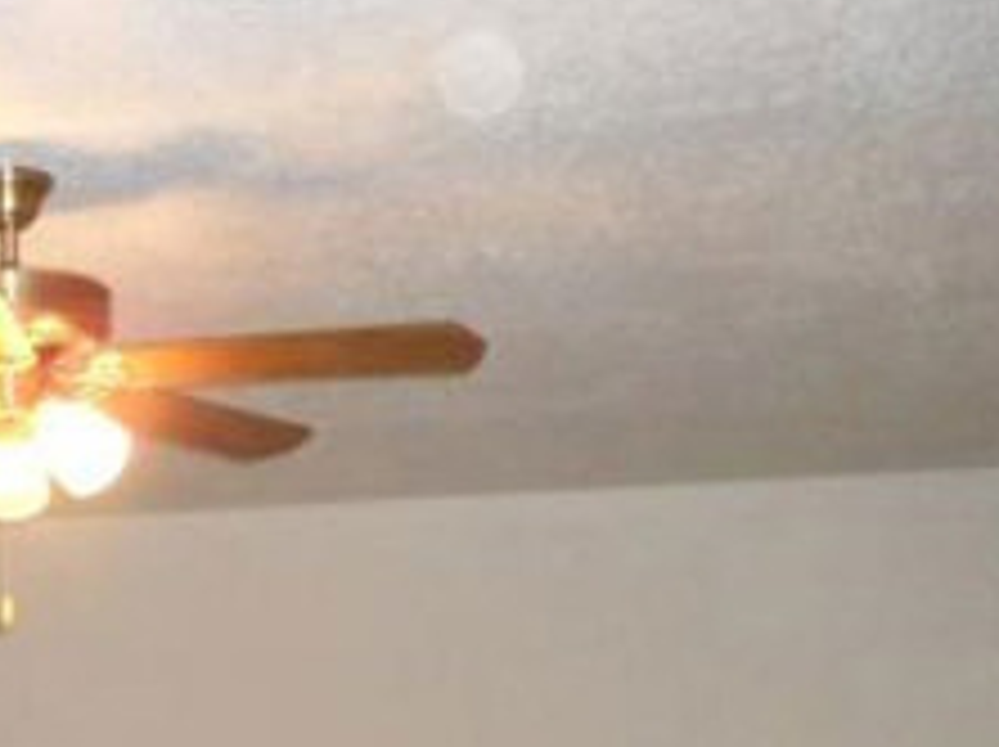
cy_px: 1008
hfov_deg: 22.4
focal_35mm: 78
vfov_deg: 17.5
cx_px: -310
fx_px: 2249
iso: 400
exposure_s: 1/45
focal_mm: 4.9
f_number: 3.5
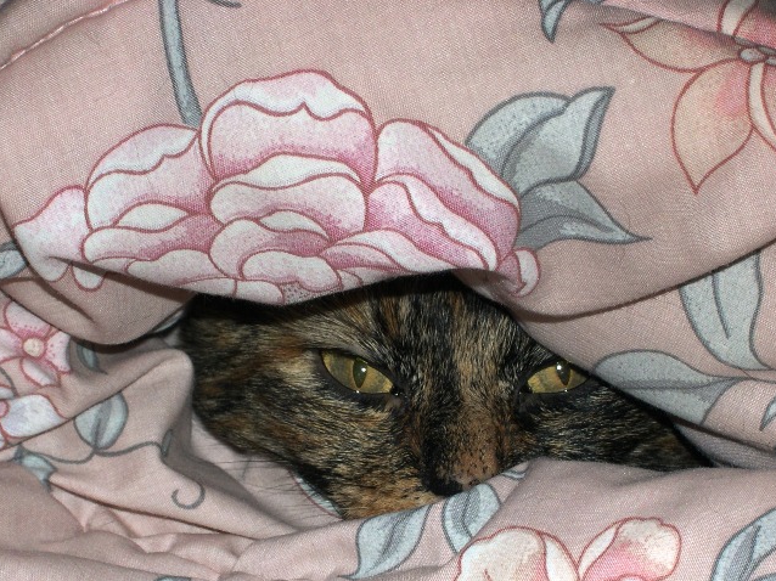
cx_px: 361
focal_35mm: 143
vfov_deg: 10.4
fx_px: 3204
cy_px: 363
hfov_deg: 13.8
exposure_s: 1/60
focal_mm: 24
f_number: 13.4
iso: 100
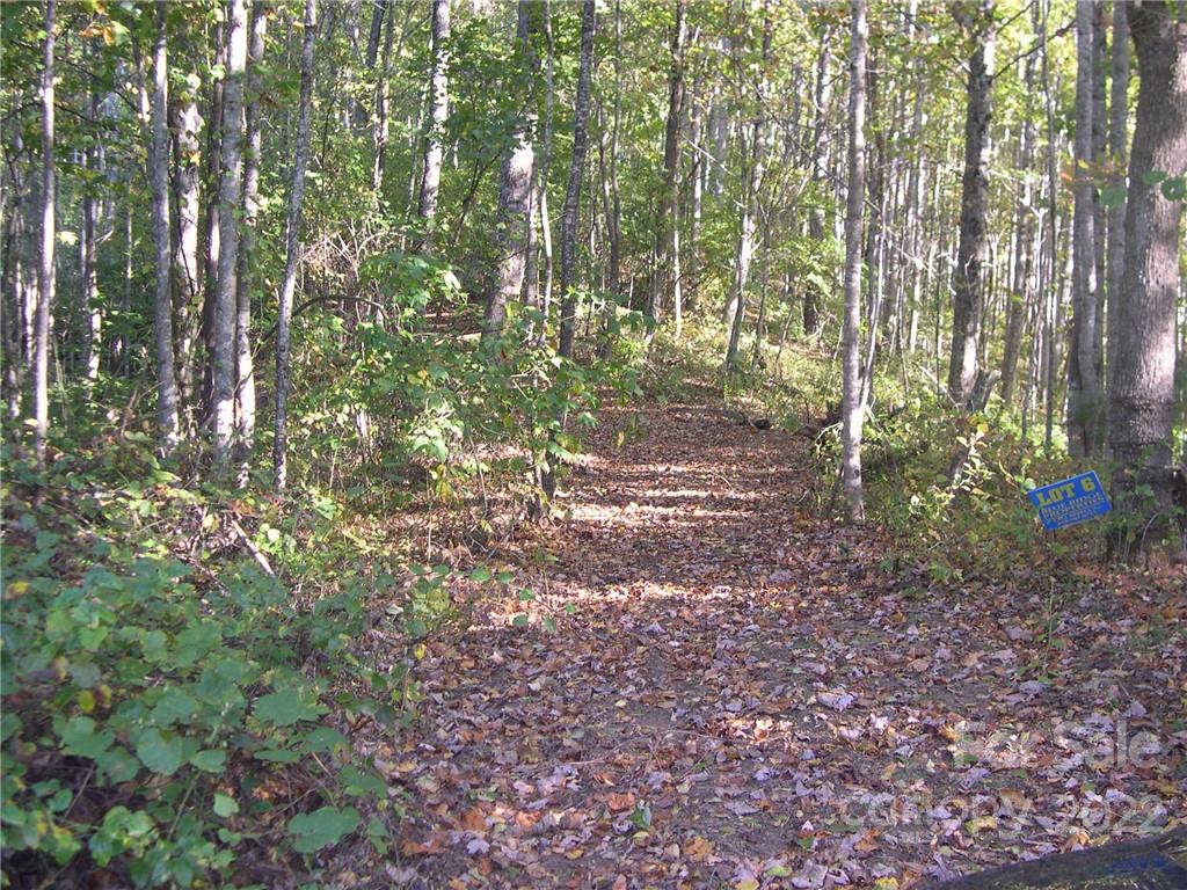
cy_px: 445
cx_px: 594
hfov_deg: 49.0
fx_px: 1303
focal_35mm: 38
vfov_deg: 37.7
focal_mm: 8
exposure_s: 1/30
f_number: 2.8
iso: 109
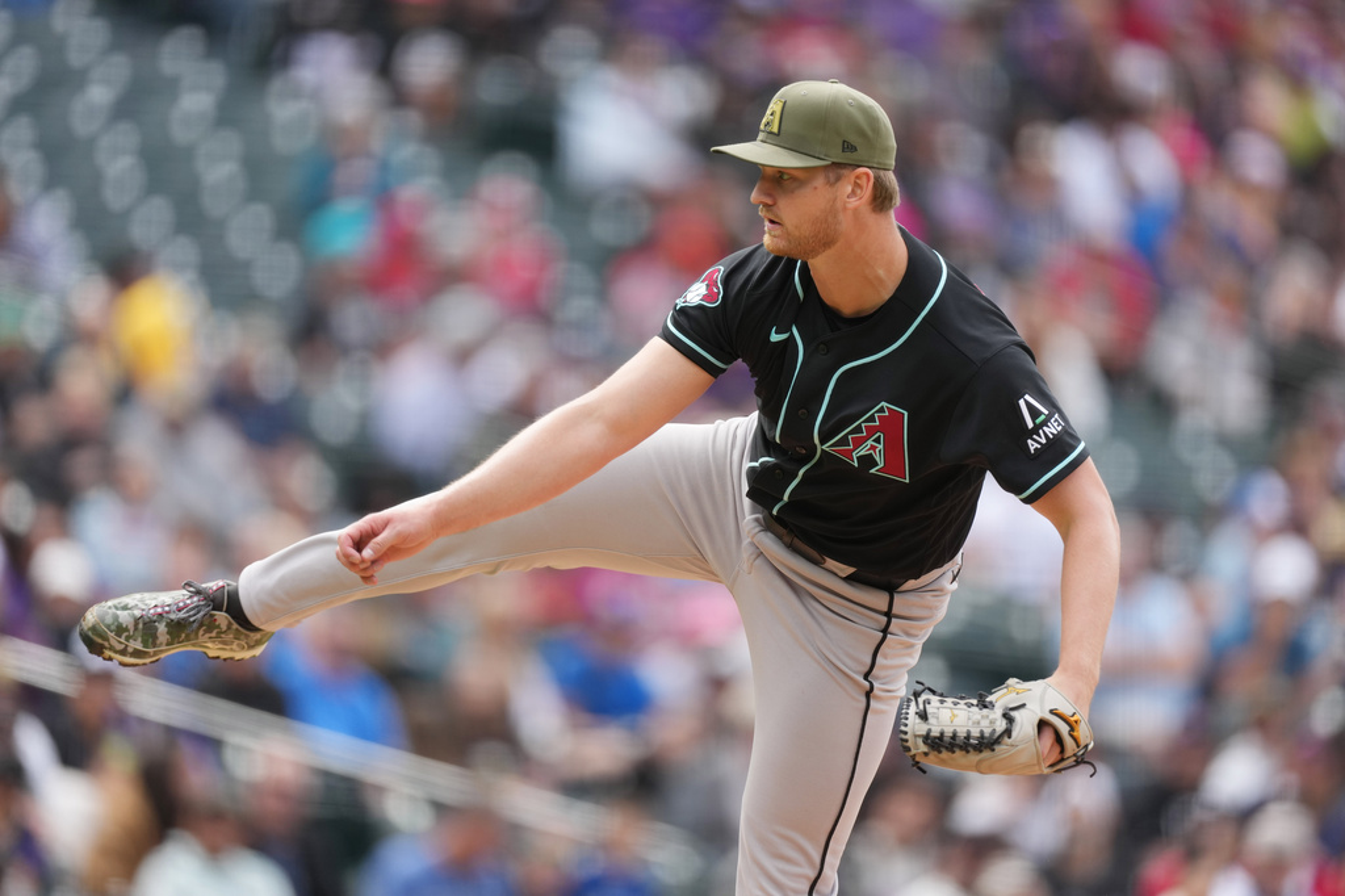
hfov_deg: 3.4
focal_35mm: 600
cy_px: 448
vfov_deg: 2.3
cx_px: 672
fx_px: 22408
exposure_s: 1/1600
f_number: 4
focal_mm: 600
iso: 500
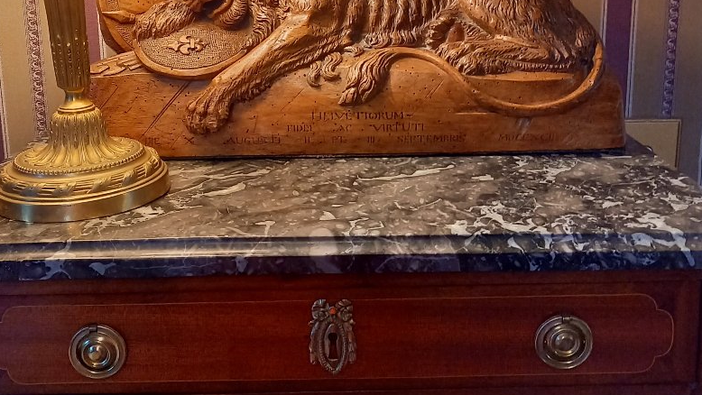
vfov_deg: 27.8
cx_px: 330
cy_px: 83
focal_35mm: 42
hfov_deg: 48.3
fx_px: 782
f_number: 1.8
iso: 400
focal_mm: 4.65
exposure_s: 1/25
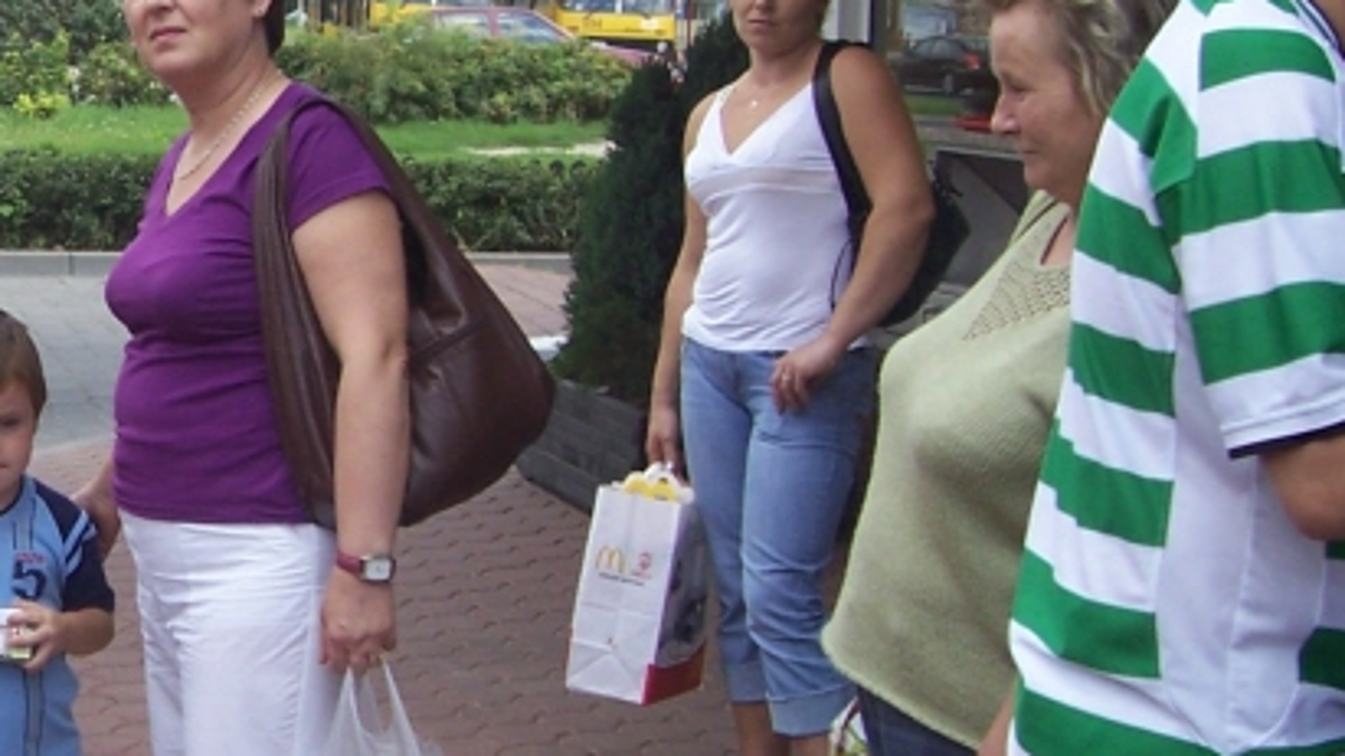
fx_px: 2960
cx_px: -129
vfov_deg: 14.5
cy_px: 277
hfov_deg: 24.0
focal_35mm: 83
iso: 80
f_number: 2.7
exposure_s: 1/500
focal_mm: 5.6
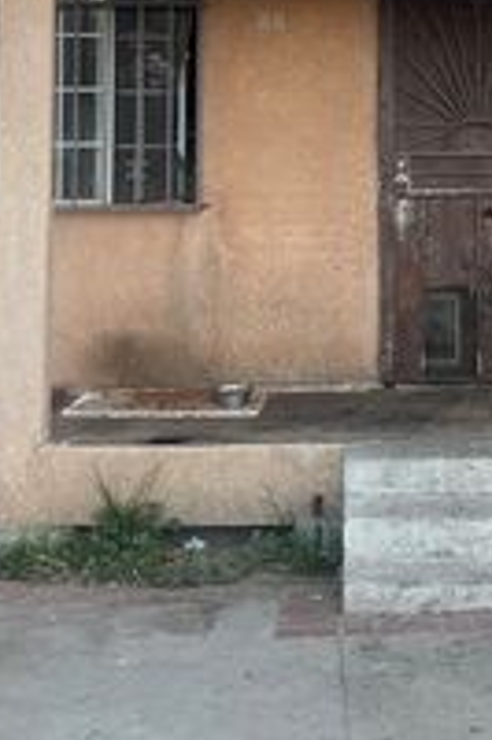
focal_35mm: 65
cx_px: 477
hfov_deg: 20.3
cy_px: 76
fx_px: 1335
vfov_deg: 29.7
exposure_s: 1/167
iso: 32
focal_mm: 5.1
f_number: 1.6
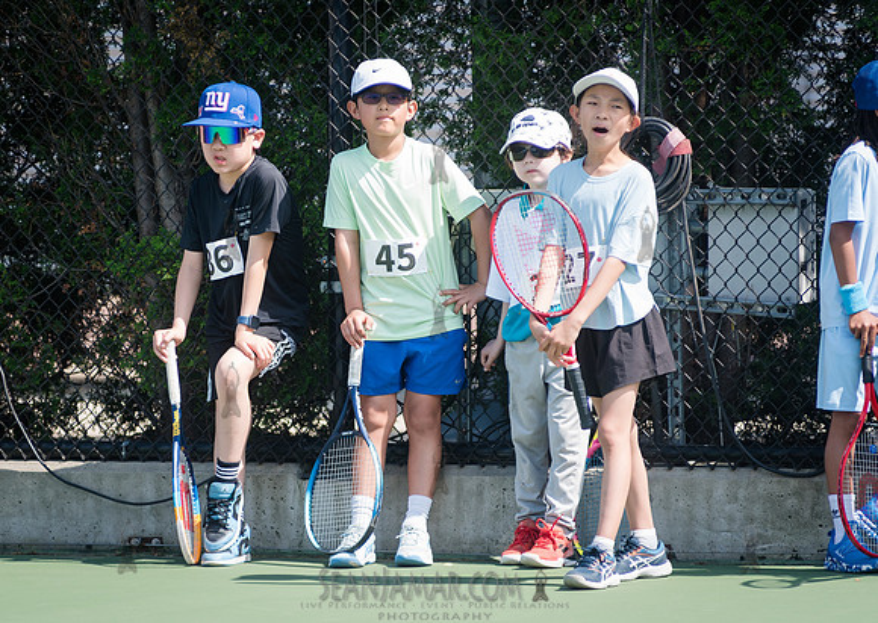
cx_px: 338
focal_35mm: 283
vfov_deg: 5.1
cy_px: 341
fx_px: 7043
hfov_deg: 7.1
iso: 200
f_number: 3.5
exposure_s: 1/800
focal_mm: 200
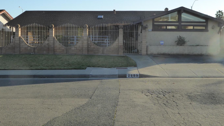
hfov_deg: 47.3
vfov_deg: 27.5
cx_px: 103
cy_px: 38
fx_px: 255
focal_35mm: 43
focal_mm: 6.3
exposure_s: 1/640
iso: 200
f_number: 3.7
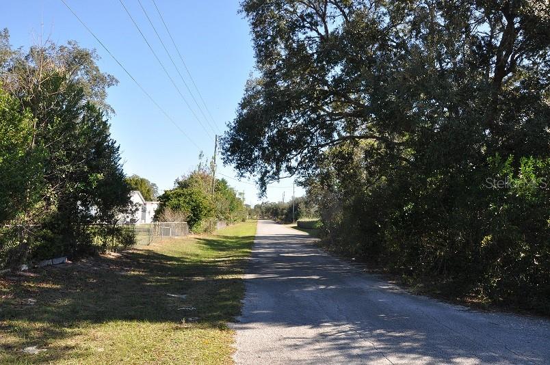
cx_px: 275
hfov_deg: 67.4
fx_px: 412
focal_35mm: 27
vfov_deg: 47.8
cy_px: 182
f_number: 9
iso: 200
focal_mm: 18
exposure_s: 1/80
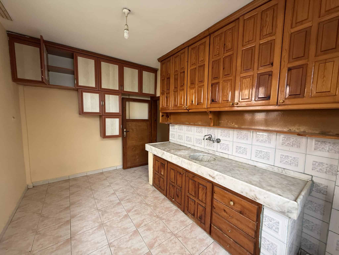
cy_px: 128
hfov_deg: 102.1
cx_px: 170
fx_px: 137
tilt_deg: -4.0
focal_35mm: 14
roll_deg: -0.9
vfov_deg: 85.7
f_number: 2.2
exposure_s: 1/99
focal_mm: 2.22
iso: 250
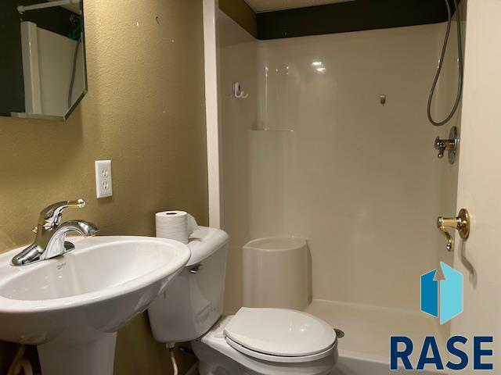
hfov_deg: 67.3
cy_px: 188
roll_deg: +1.0
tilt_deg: -4.8
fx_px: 376
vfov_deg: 53.1
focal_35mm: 26
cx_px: 250
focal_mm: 5.7
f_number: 1.5
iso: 100
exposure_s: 1/60
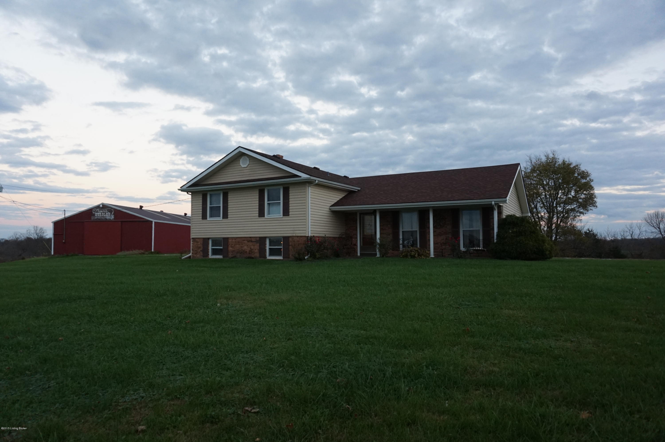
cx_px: 332
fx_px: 443
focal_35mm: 24
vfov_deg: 53.1
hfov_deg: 73.8
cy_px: 221
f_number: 4
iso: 1000
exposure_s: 1/160
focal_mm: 16
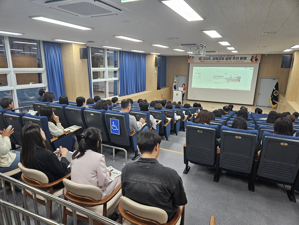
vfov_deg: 58.9
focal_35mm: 23
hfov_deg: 73.9
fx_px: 199
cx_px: 150
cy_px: 112
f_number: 1.8
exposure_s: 1/60
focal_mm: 5.4
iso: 100
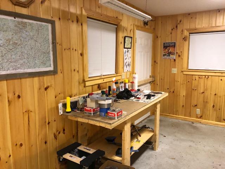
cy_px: 84
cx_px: 112
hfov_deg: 63.4
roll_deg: +0.9
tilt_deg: -7.9
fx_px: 182
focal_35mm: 28
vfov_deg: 49.7
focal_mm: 3.99
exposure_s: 1/15
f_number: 1.8
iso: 80
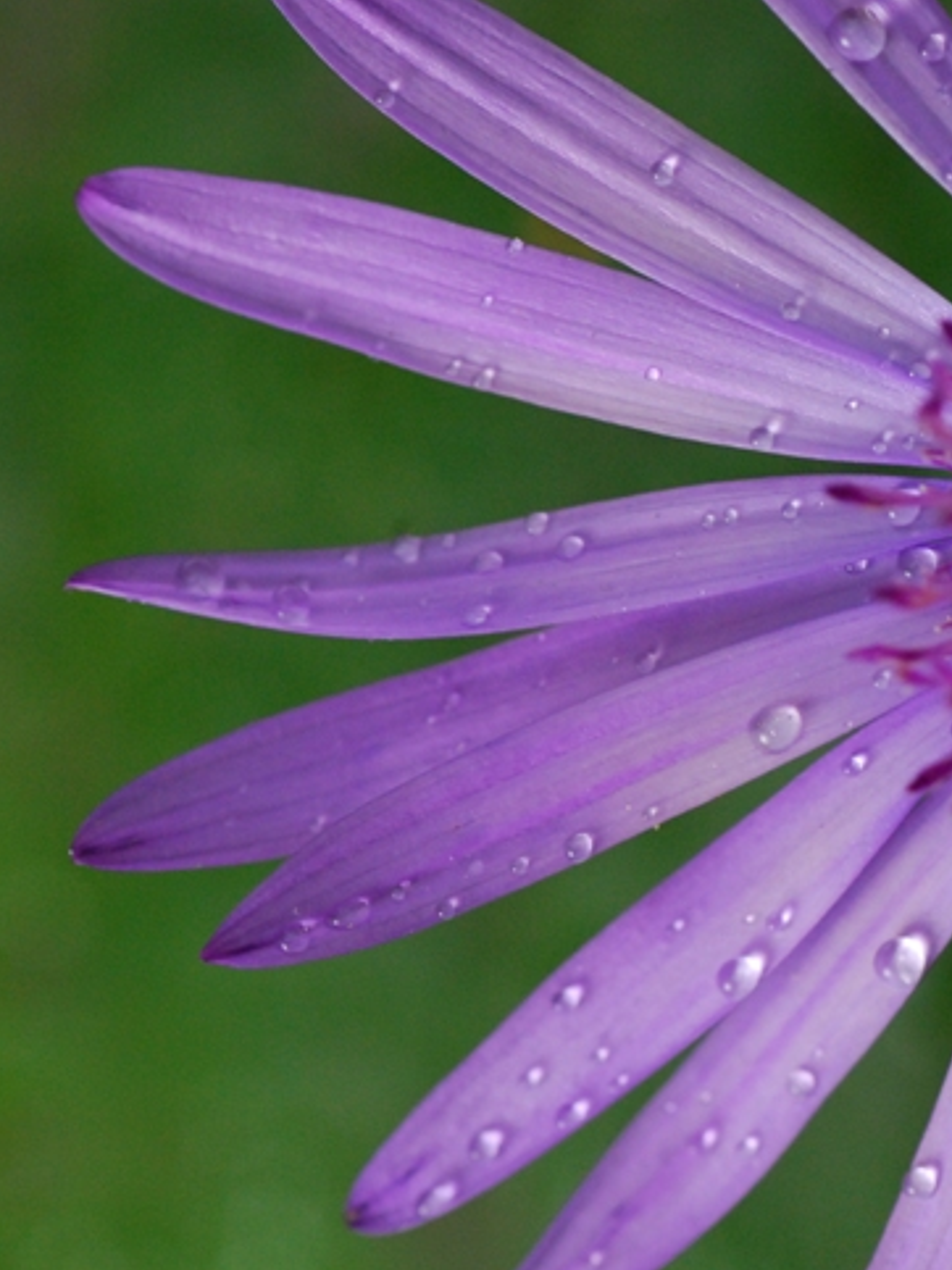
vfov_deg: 10.1
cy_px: 638
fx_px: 7190
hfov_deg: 7.6
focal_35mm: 196
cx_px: 805
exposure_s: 1/200
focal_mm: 90
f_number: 16
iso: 800
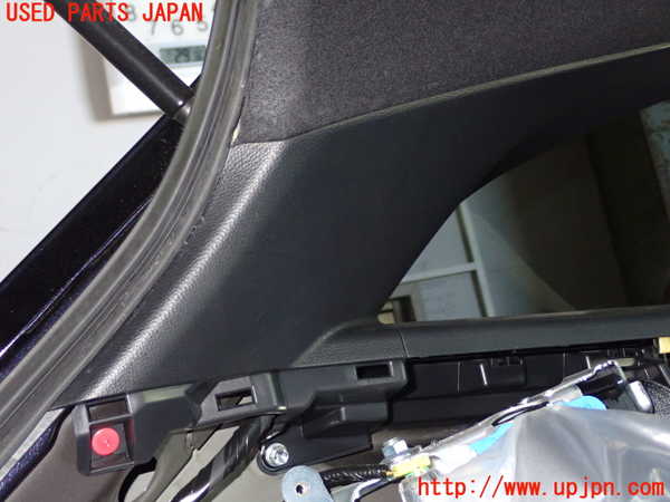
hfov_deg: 27.4
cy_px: 251
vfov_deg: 20.7
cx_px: 335
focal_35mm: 71
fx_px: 1374
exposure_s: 1/60
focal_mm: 12.73
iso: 800
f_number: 3.9
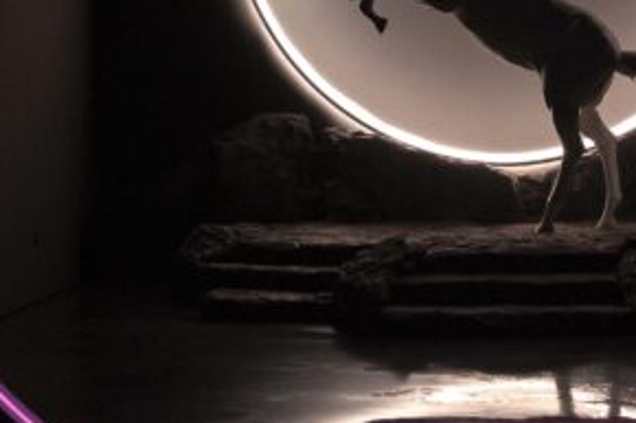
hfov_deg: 18.0
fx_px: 1995
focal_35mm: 113
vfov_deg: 11.8
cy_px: -95
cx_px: 452
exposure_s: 1/60
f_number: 4.5
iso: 6400
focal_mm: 32
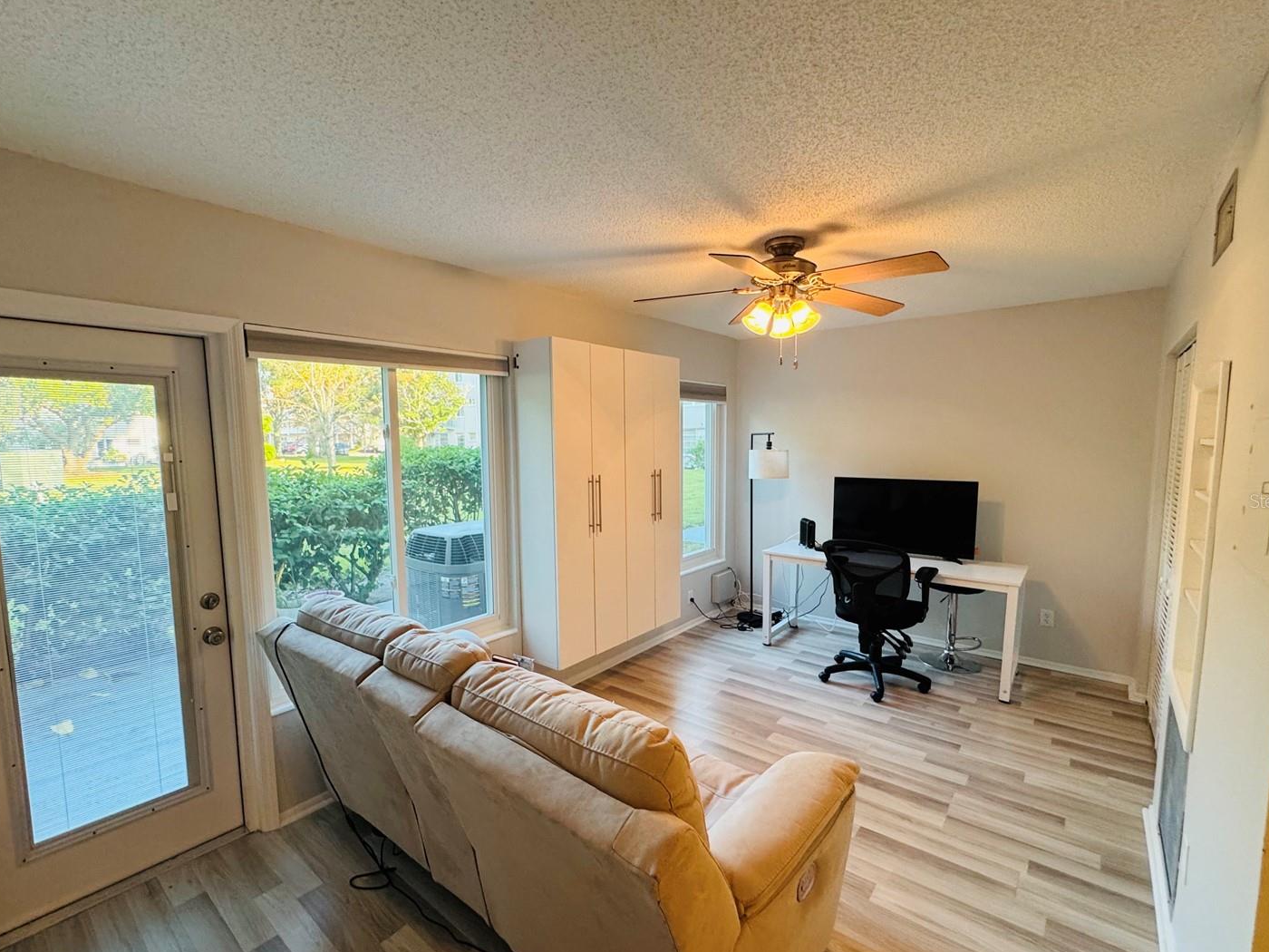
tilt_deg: -6.6
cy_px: 500
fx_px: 587
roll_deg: +0.2
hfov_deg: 94.5
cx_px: 610
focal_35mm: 16
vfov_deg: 78.0
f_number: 2.2
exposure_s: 1/120
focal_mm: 2.22
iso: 250
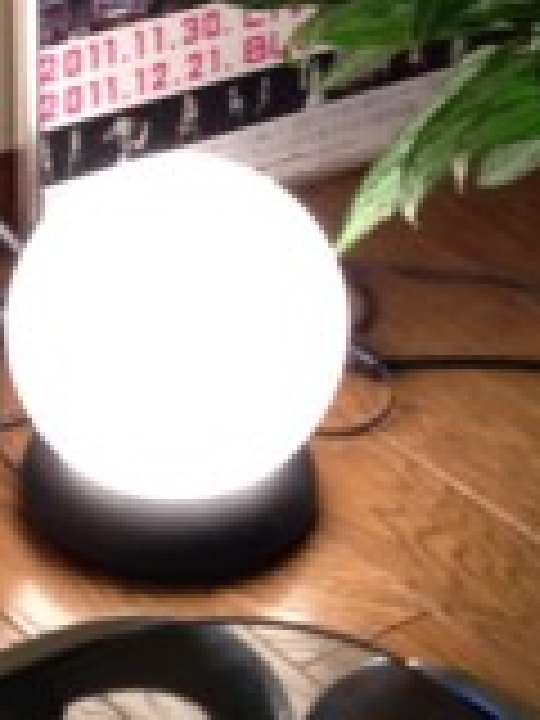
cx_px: 266
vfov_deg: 14.7
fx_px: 2725
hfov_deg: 11.3
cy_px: -68
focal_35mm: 131
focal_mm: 4.28
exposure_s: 1/20
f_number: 2.4
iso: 125
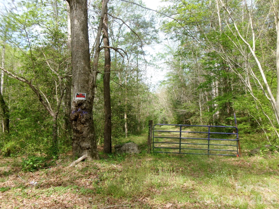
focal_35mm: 28
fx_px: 226
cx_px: 140
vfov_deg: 49.7
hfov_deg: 63.4
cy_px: 104
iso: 100
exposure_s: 1/280
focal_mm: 5.1
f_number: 3.9
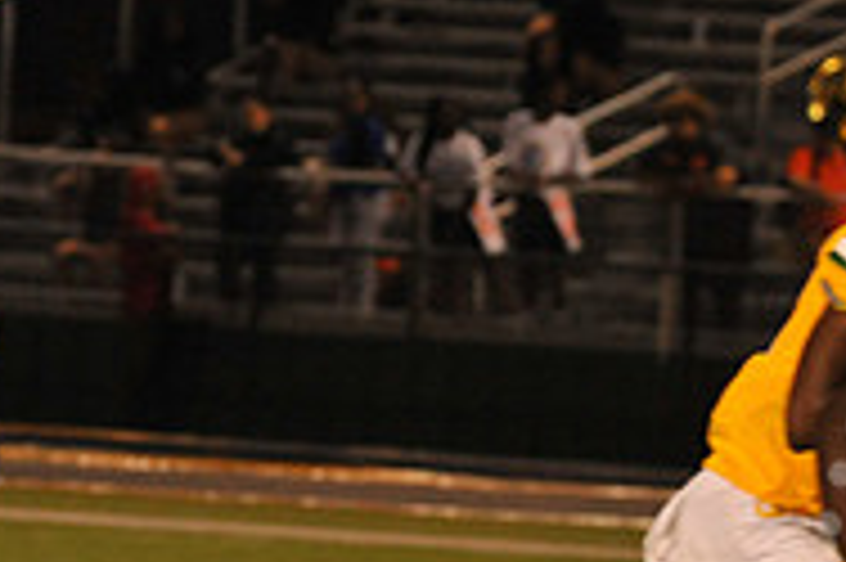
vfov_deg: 2.2
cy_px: 602
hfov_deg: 3.3
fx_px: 14510
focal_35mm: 618
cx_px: 1238
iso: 3200
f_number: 7.1
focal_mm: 200
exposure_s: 1/160
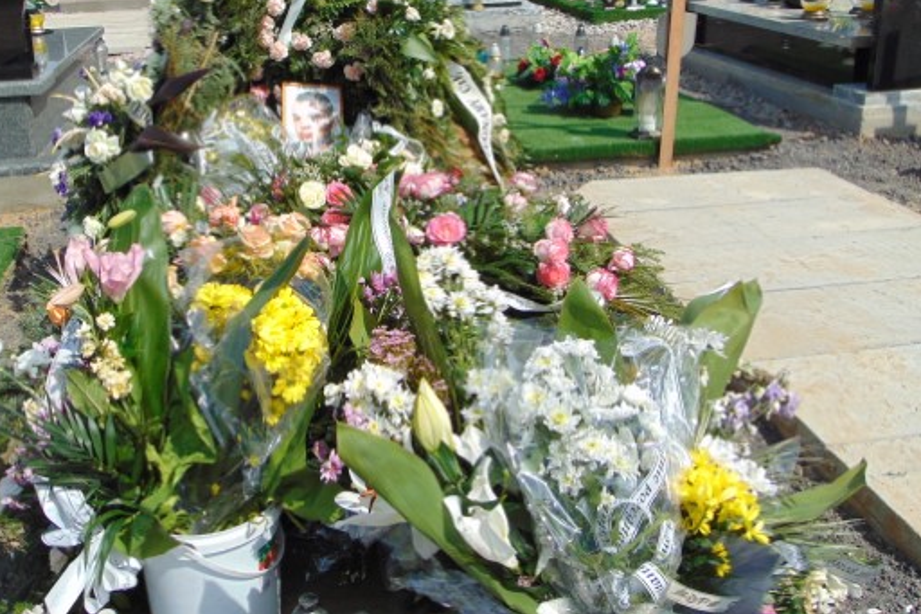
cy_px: 184
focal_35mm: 39
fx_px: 997
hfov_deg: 49.3
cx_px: 378
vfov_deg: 33.7
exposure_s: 1/250
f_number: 8
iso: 80
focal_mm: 5.4
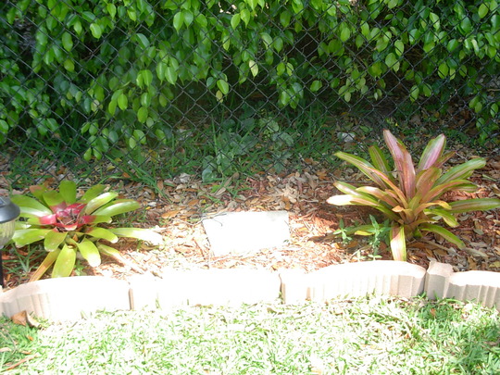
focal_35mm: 58
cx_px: 250
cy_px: 188
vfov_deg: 25.2
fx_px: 838
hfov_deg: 33.2
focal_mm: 9.5
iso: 79
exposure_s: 1/140
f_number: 3.3
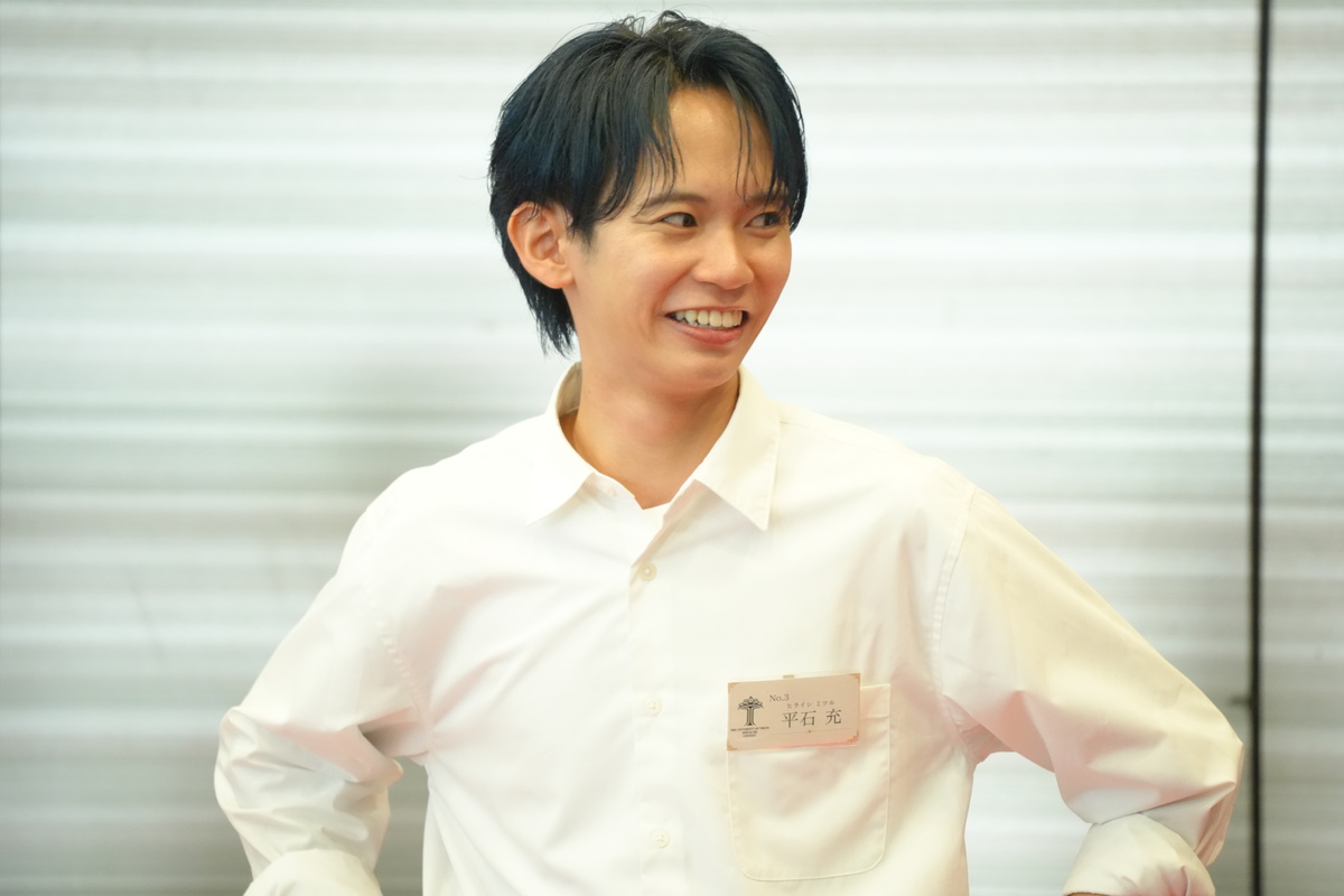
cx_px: 672
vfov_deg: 2.7
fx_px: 18665
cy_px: 448
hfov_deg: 4.1
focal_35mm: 500
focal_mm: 500
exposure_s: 1/100
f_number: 6.7
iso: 6400
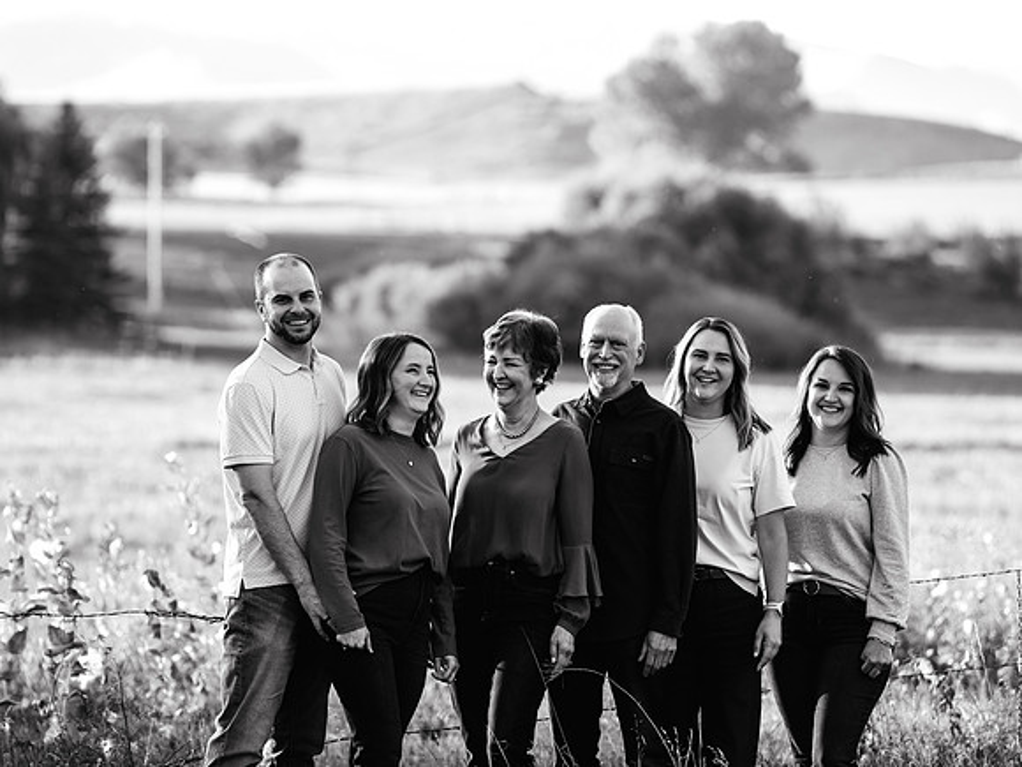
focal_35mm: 216
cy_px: 384
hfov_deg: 9.1
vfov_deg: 6.9
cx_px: 511
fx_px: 6391
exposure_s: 1/160
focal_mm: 200
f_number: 4
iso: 125
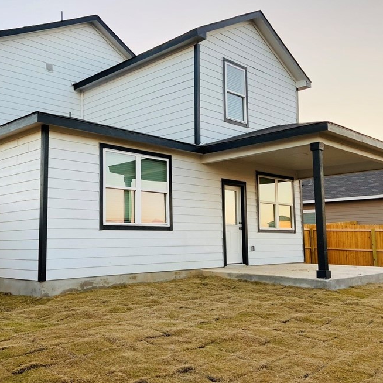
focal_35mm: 36
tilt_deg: +5.9
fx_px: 451
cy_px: 197
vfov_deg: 46.0
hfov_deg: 45.9
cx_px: 162
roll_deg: +0.1
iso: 32
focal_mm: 4.25
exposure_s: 1/204
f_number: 1.8
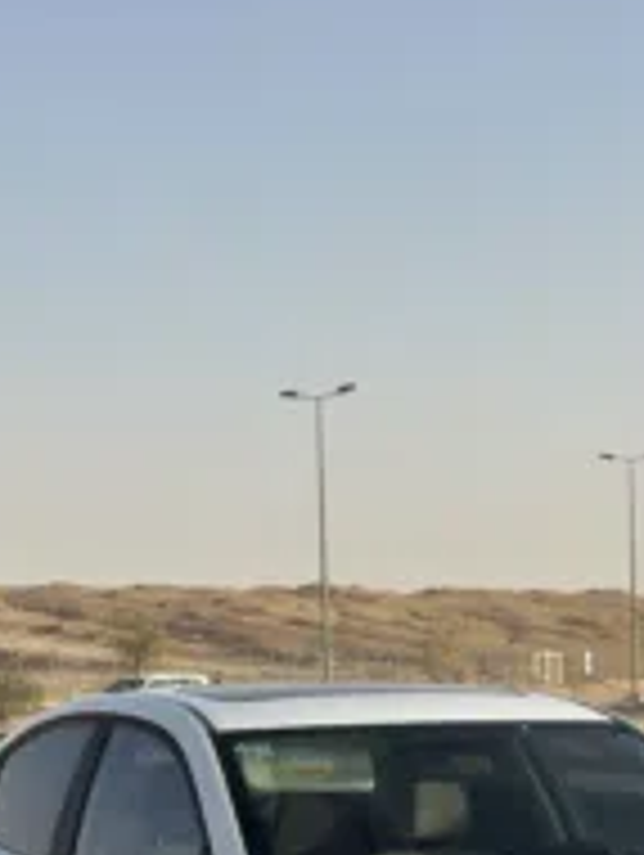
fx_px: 2500
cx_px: 504
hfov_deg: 14.6
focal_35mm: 101
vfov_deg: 18.9
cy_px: 864
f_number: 1.78
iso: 64
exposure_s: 1/3257
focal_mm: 6.86
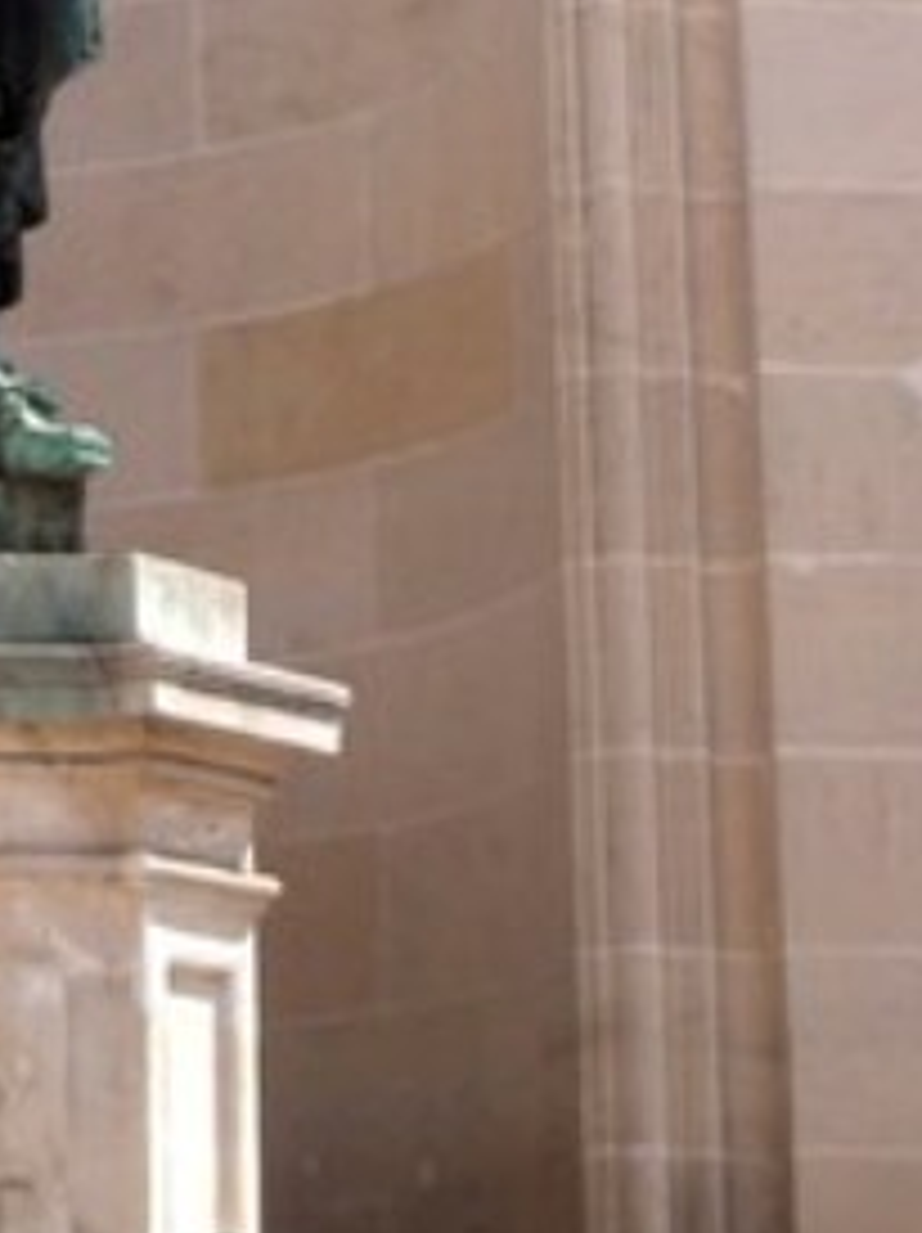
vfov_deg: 13.5
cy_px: 207
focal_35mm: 145
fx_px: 5157
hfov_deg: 10.1
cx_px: -112
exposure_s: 1/250
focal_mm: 10.2
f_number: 3.5
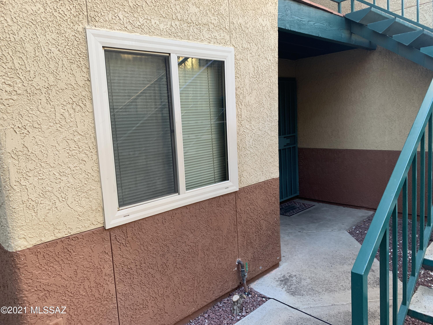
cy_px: 162
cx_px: 216
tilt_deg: -8.8
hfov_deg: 67.3
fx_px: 325
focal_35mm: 26
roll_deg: +2.4
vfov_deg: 53.1
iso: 64
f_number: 1.8
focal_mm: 4.25
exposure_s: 1/121
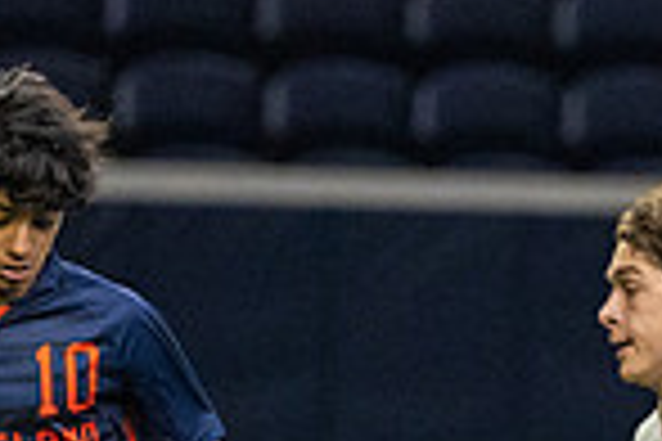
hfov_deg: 1.7
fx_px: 22635
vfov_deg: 1.1
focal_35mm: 1231
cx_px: 670
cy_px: 570
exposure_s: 1/1250
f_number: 2.8
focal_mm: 200
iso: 5000
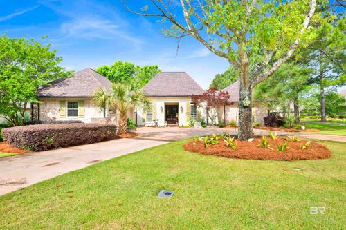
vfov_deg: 63.2
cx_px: 173
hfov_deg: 85.4
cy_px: 115
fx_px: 187
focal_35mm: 20
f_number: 11
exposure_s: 1/320
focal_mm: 19.5
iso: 400
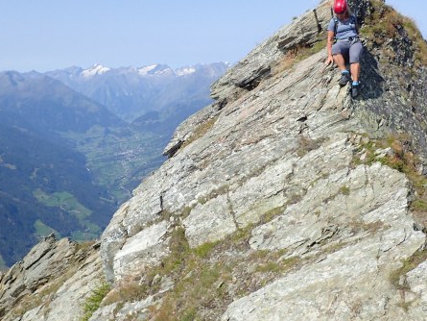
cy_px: 128
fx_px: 543
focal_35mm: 44
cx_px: 184
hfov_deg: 42.8
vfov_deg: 32.8
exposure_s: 1/500
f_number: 8
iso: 250
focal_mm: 4.5
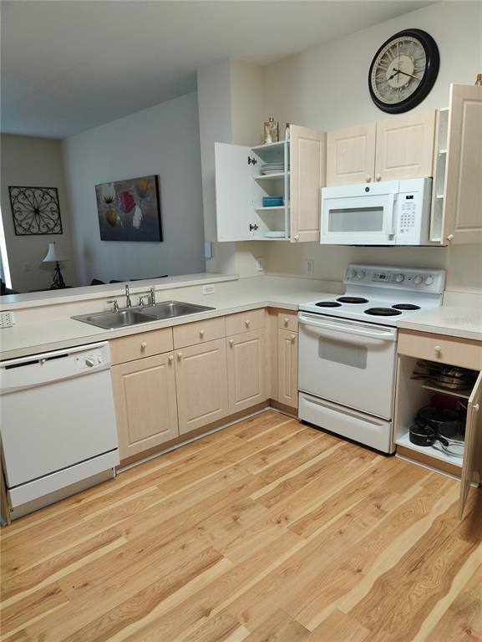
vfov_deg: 73.9
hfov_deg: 58.9
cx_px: 241
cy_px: 321
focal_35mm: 23
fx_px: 427
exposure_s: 1/120
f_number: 1.8
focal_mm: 6.06
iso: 400
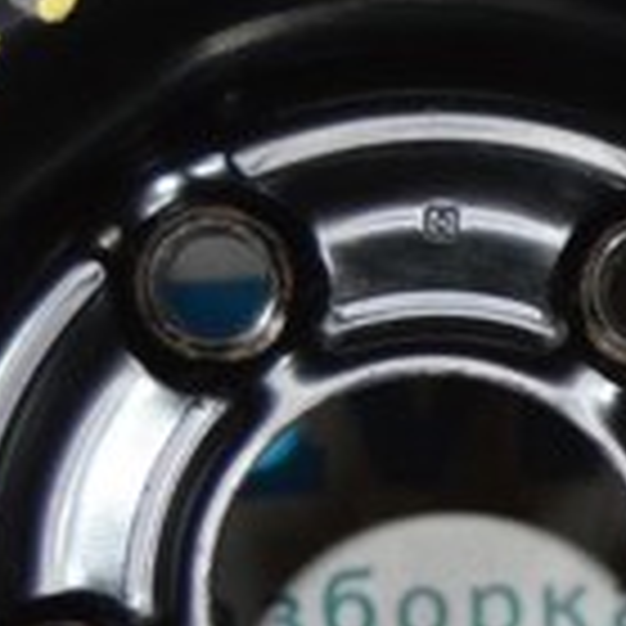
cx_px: 1378
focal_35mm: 222
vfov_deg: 7.8
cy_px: 655
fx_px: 4542
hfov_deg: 7.5
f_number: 4.8
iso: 2200
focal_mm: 38
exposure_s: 1/60
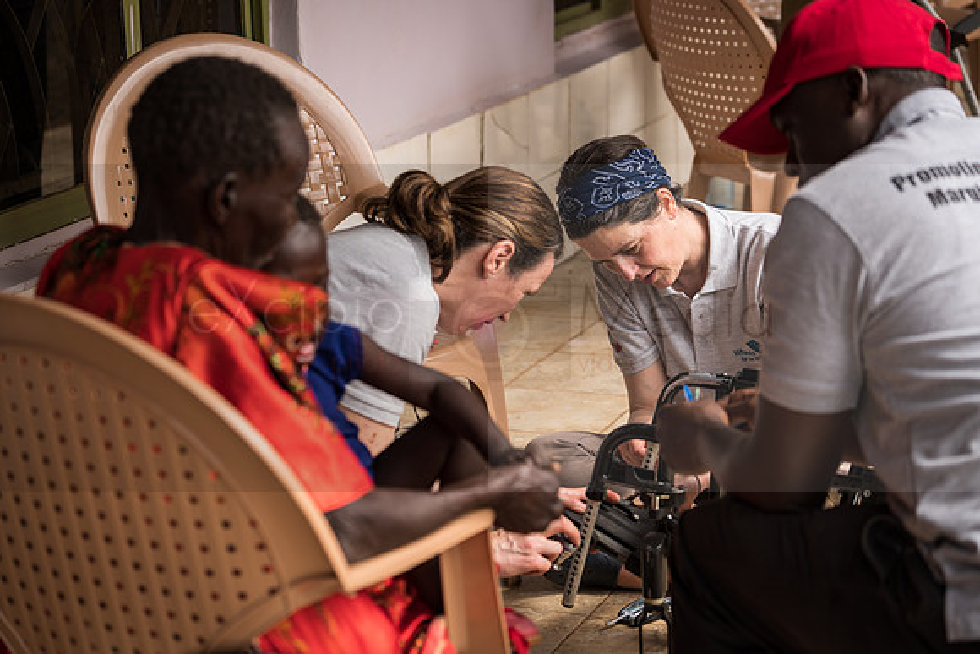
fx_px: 2396
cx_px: 490
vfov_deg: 15.5
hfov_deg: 23.1
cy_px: 327
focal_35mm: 88
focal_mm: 88
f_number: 4.5
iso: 100
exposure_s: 1/250
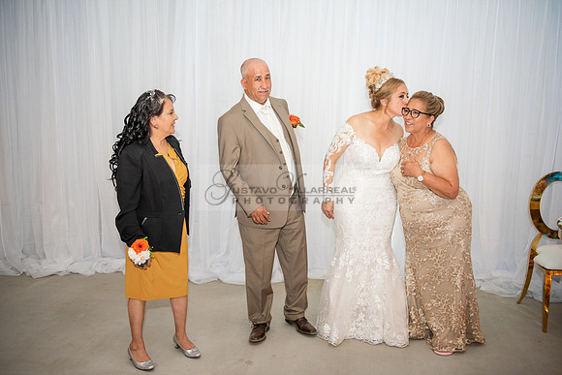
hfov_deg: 54.4
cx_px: 281
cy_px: 188
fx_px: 546
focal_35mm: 35
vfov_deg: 37.9
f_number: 2.8
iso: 640
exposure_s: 1/125
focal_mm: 35
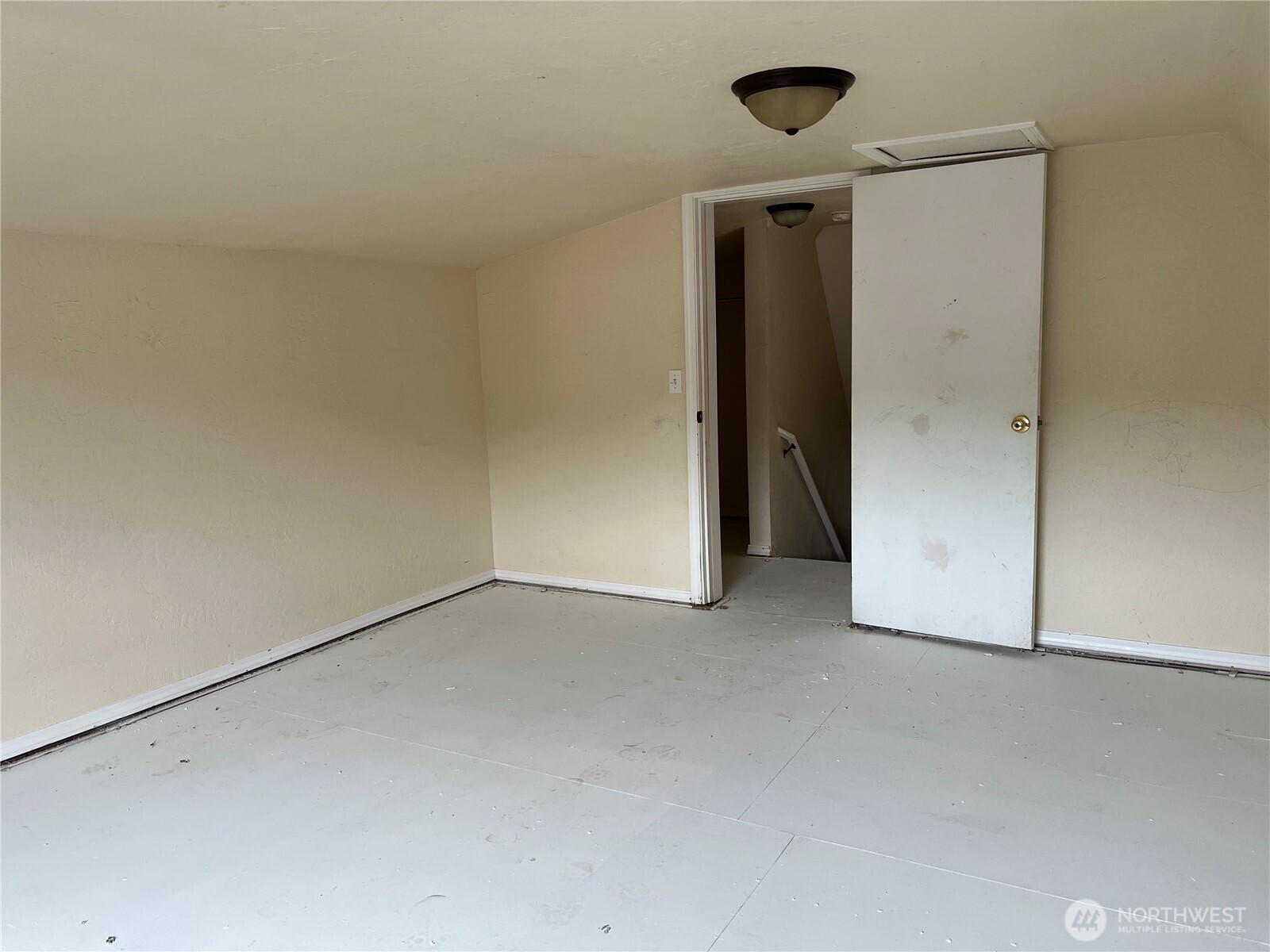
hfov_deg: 67.3
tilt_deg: -7.7
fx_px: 954
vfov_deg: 53.1
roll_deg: +2.5
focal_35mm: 26
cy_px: 476
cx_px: 635
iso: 100
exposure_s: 1/121
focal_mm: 5.7
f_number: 1.5
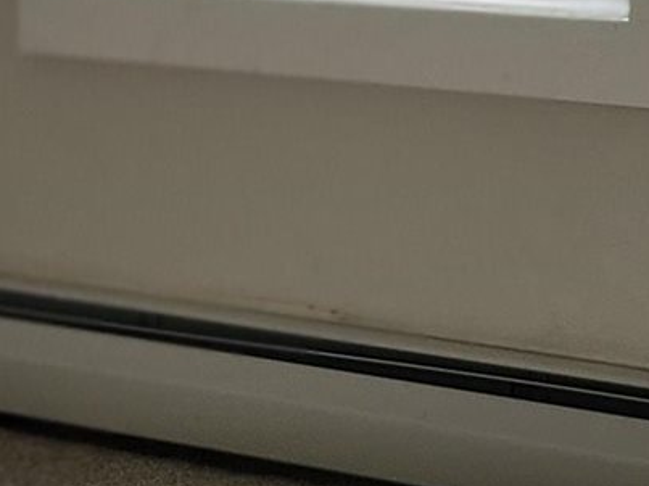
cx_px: 461
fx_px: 3430
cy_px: -381
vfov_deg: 7.9
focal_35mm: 183
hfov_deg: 10.8
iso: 50
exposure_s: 1/255
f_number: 1.8
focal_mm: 5
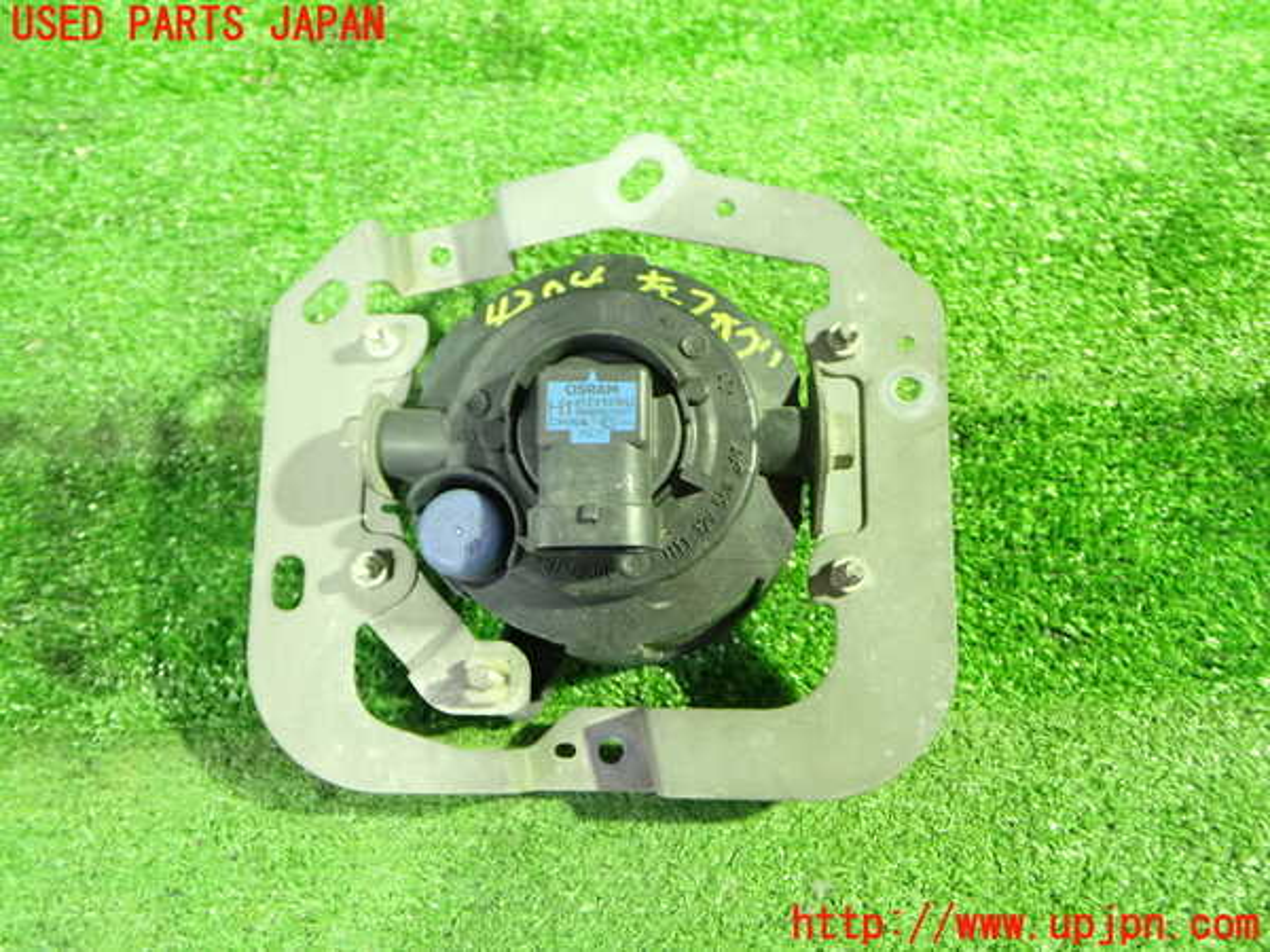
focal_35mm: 30
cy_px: 476
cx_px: 635
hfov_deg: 60.0
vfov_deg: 46.8
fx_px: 1101
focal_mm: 5.4
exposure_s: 1/15
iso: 800
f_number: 2.3
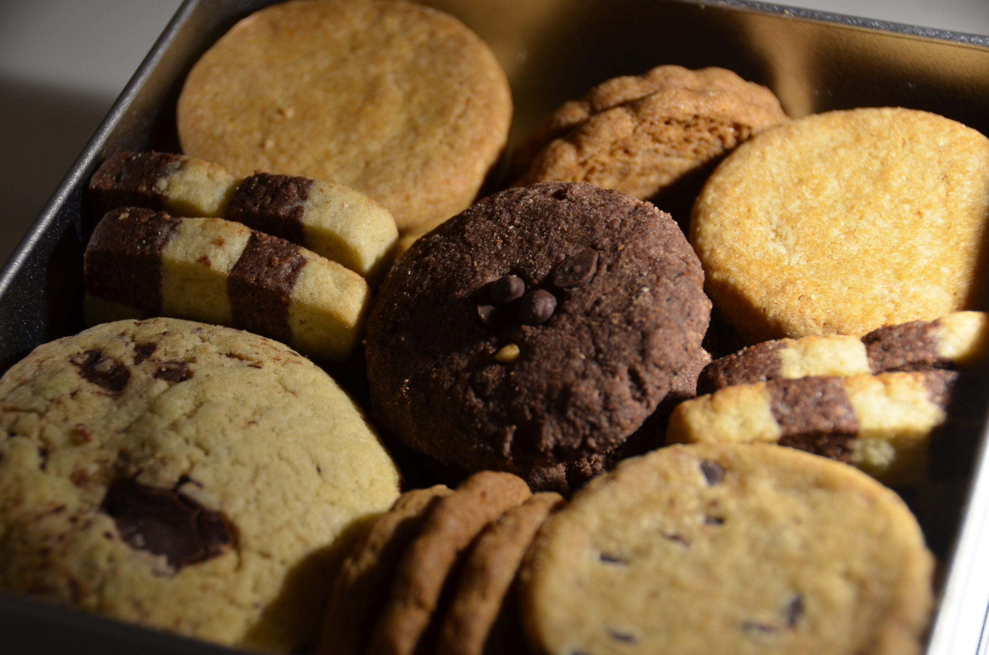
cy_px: 328
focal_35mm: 93
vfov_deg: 14.6
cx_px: 494
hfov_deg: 22.0
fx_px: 2550
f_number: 4.8
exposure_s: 1/250
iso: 450
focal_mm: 62
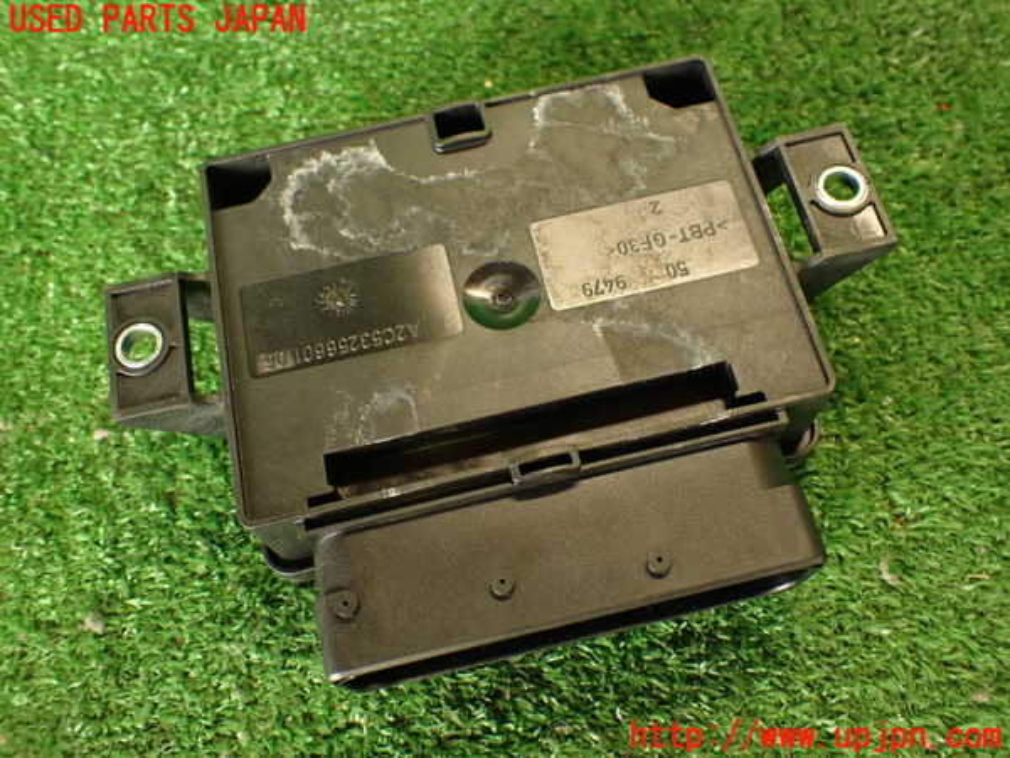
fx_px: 934
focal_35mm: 32
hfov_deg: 56.8
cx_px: 505
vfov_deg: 44.2
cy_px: 379
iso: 200
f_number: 2.4
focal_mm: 5.79
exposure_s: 1/30
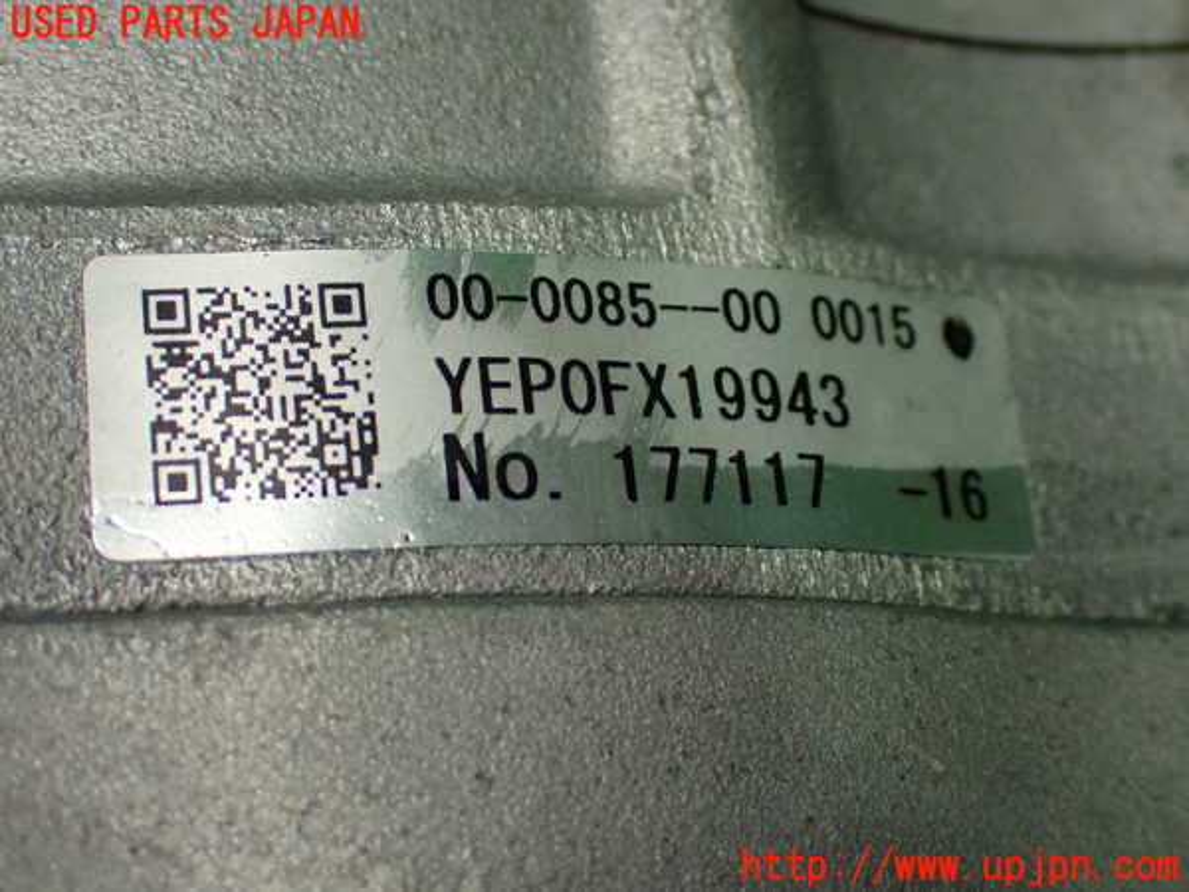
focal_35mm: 67
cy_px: 446
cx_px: 594
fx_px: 2301
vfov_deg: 21.9
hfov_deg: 29.0
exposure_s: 1/125
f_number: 3.8
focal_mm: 11.88
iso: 800
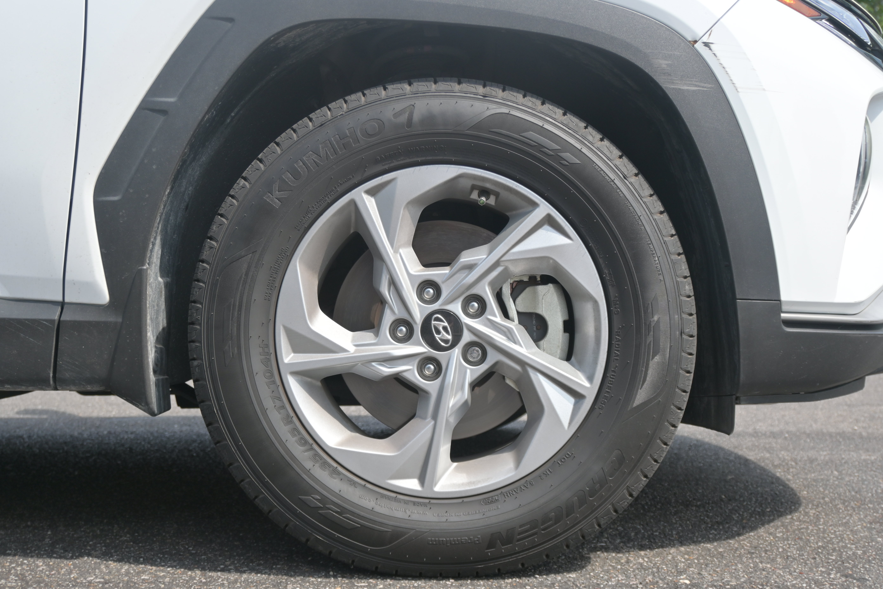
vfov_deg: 30.8
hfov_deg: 45.0
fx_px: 1067
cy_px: 294
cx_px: 442
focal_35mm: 44
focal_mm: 29
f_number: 4.8
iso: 200
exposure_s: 1/800
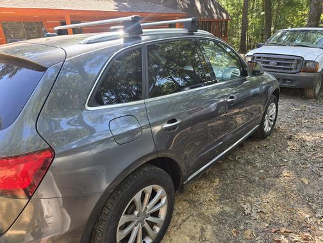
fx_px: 215
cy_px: 122
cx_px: 162
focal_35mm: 23
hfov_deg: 73.9
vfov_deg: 58.9
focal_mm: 6.3
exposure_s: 1/180
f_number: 1.7
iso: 50
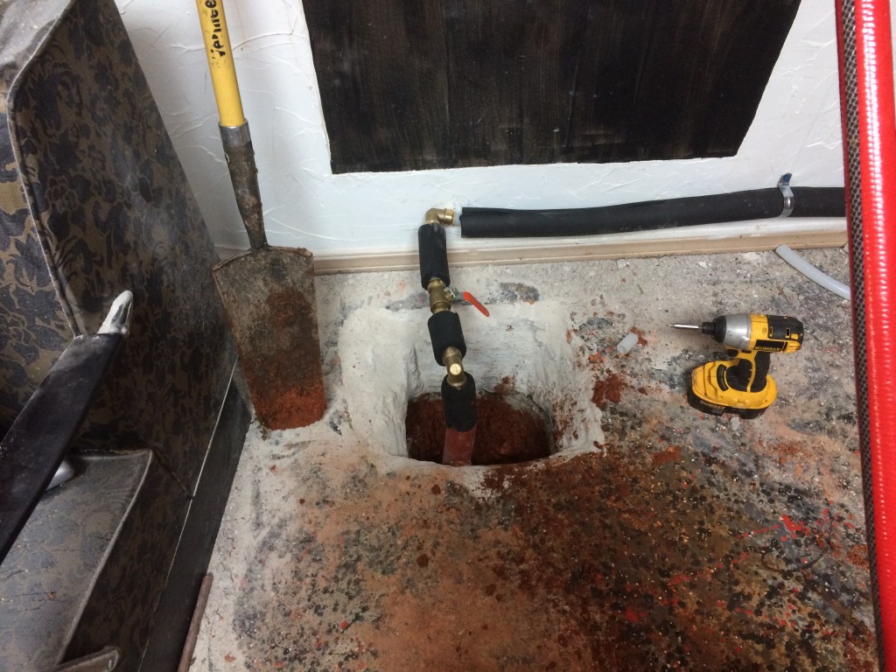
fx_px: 751
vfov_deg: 48.2
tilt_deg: -56.9
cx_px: 448
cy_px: 336
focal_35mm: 29
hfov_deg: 61.7
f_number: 2.2
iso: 160
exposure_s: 1/30
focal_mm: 4.15
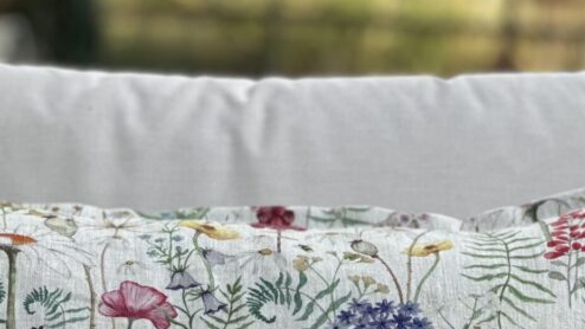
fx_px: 2699
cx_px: 227
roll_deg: -2.1
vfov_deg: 7.0
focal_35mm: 174
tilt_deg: -5.8
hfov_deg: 12.4
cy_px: 327
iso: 40
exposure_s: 1/121
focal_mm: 9
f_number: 2.8
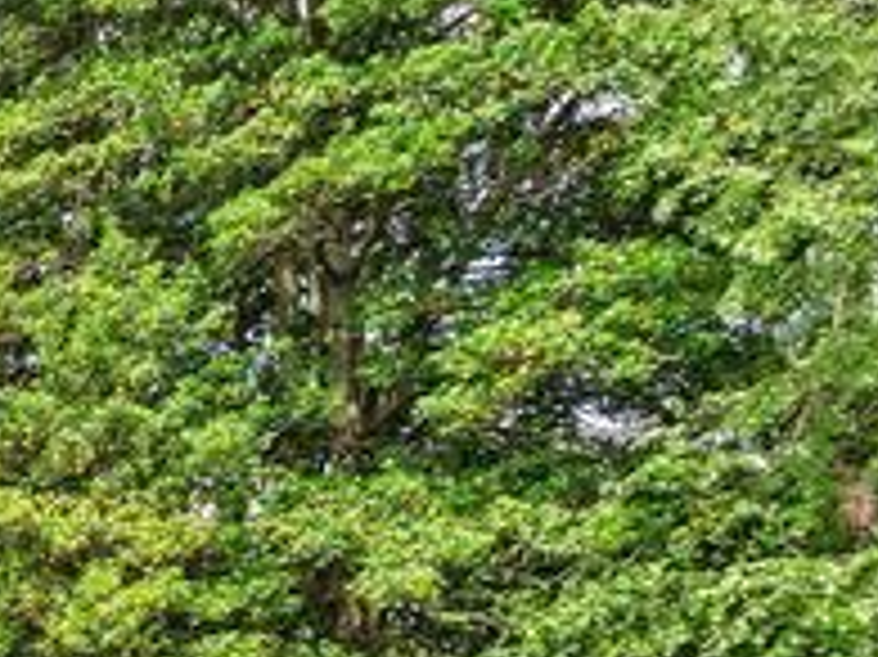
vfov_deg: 17.3
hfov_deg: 13.7
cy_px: 790
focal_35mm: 81
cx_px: -1400
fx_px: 2053
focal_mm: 16
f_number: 8
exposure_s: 1/25
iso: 100
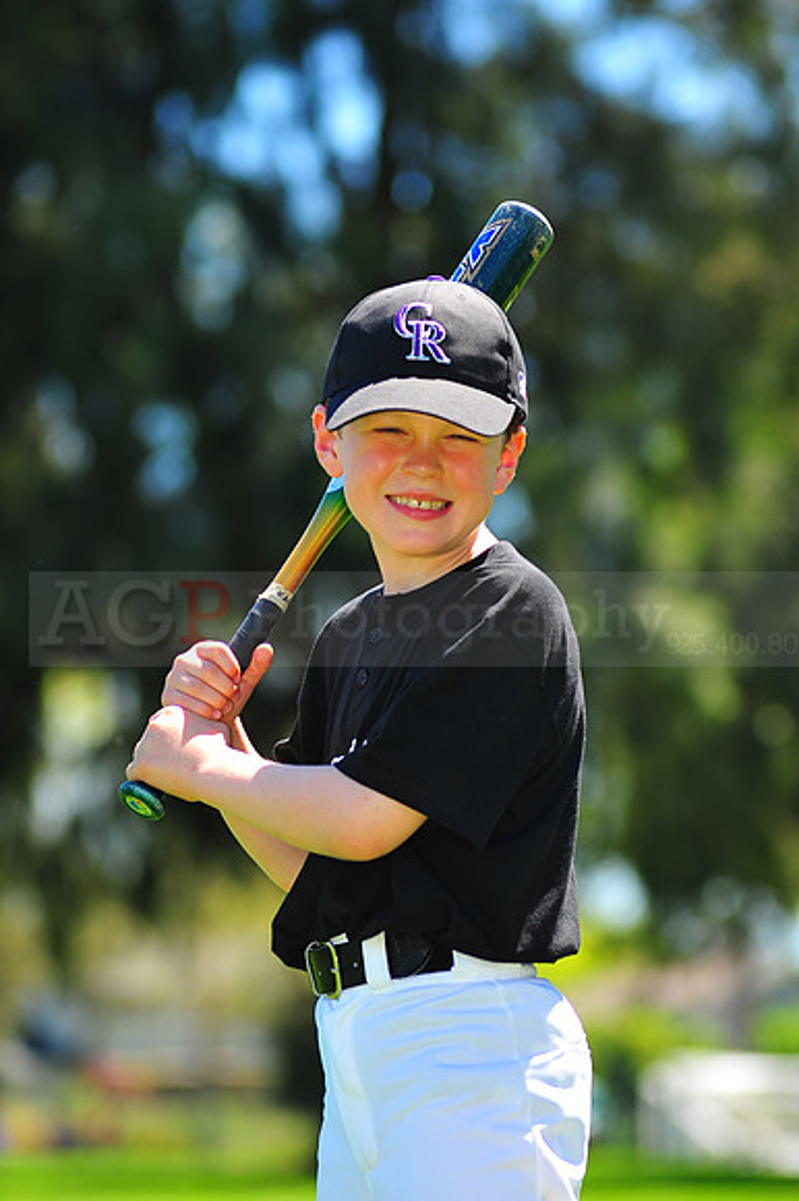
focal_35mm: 180
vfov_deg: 11.4
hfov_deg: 7.6
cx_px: 400
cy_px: 600
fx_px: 5999
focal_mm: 180
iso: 200
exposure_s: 1/500
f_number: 5
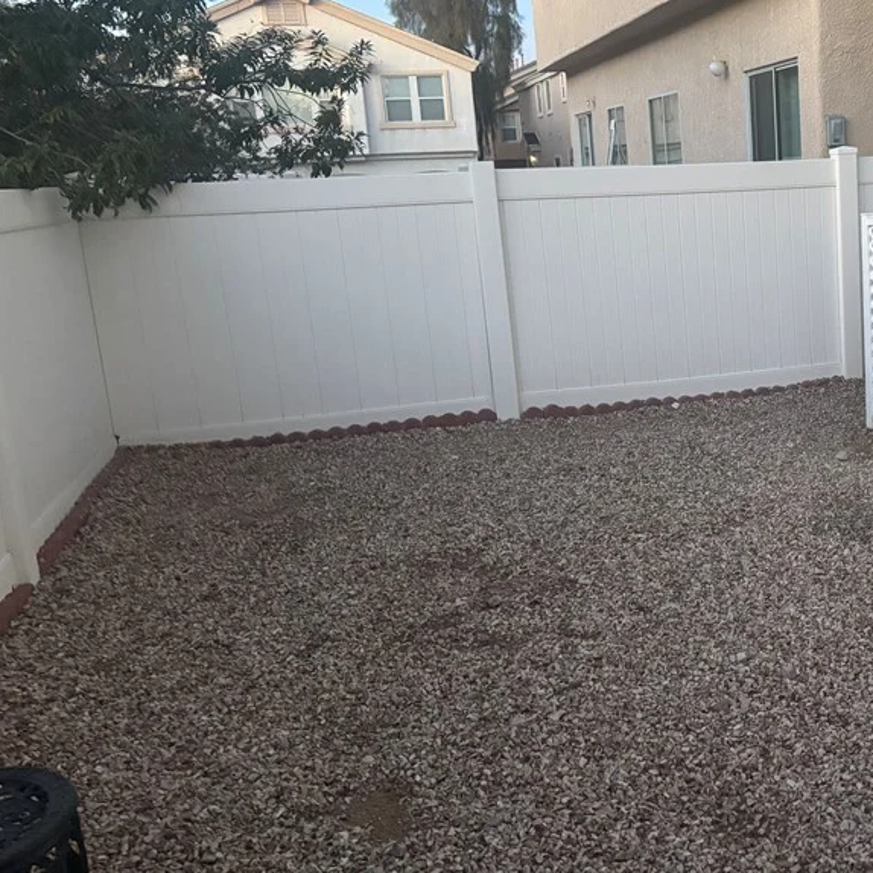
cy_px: 411
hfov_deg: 38.3
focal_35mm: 41
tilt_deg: -13.3
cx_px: 773
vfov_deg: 40.9
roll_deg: +1.8
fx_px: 1170
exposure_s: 1/60
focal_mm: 5.96
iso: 500
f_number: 1.6
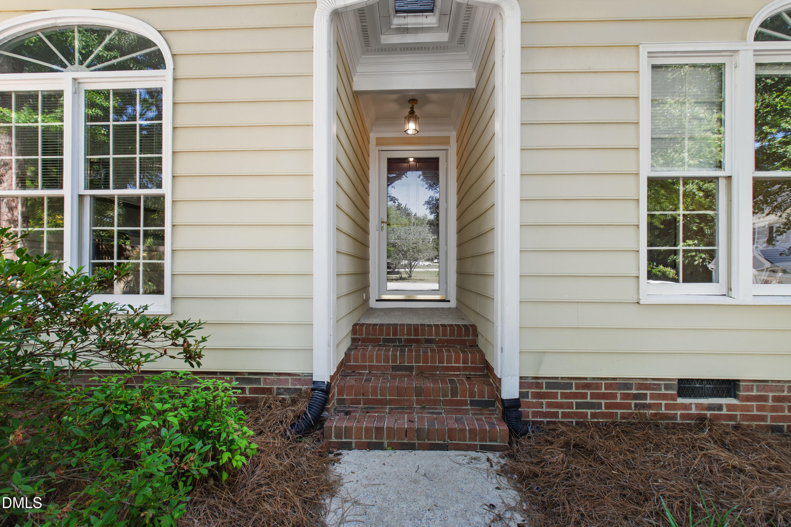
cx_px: 396
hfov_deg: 100.4
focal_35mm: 15
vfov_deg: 77.3
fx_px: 330
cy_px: 264
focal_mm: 10
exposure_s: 1/20
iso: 100
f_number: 8
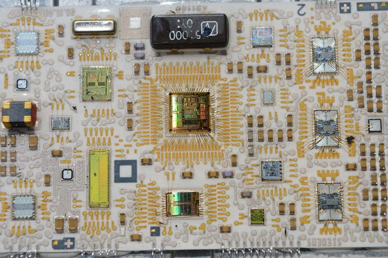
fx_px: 888
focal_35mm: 82
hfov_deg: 24.6
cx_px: 194
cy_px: 129
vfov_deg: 16.5
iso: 100
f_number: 8
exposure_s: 1/500
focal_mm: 55
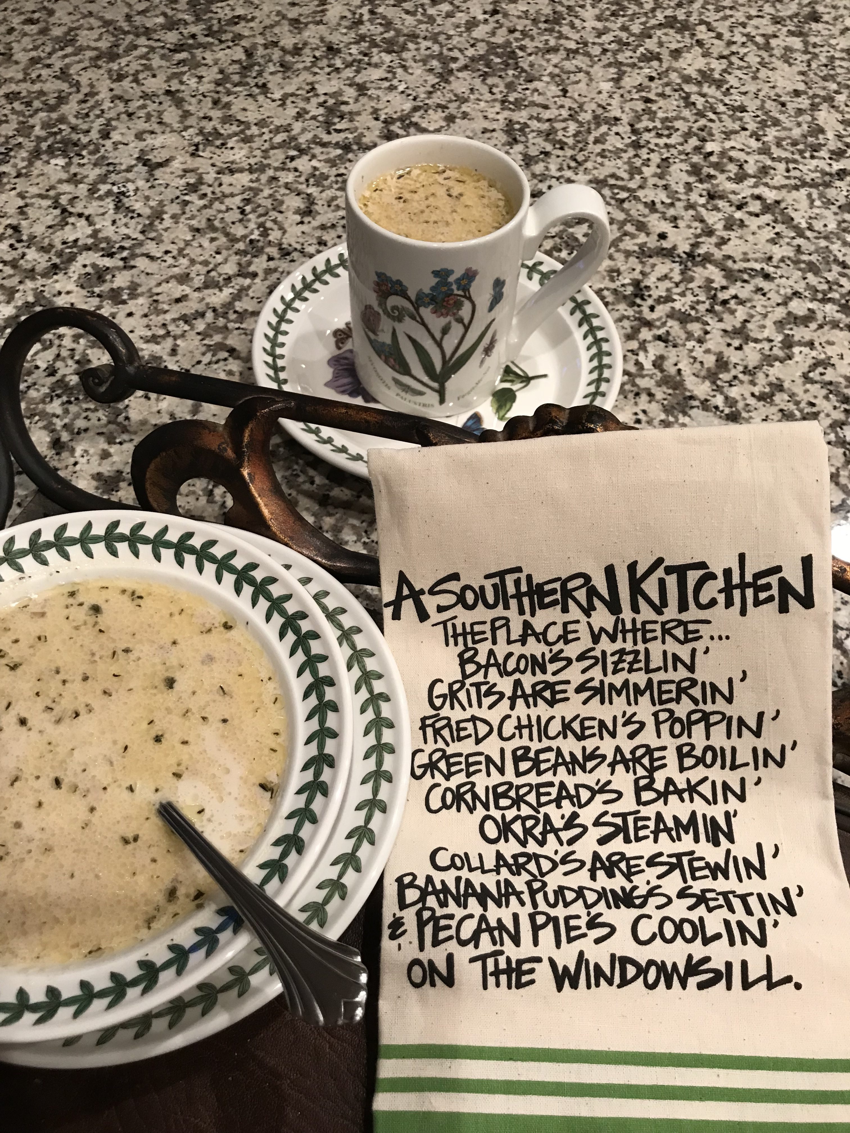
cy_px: 566
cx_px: 425
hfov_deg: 49.7
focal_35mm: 28
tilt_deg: -55.8
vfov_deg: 63.4
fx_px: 917
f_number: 1.8
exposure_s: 1/15
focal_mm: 3.99
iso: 40
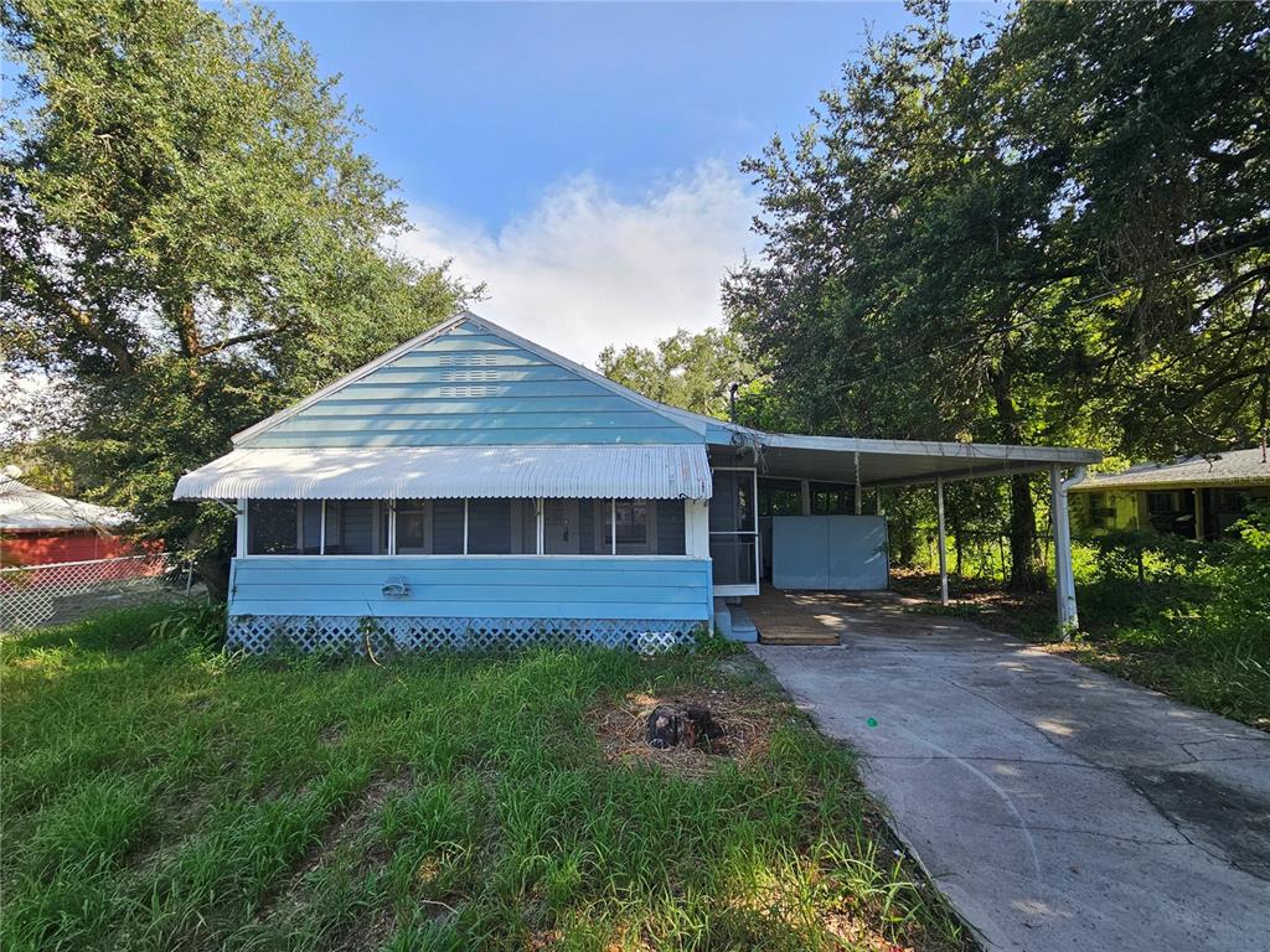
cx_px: 635
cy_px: 476
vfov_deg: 89.9
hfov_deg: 106.2
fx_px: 477
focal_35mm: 13
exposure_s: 1/647
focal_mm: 2.2
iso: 50
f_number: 2.2
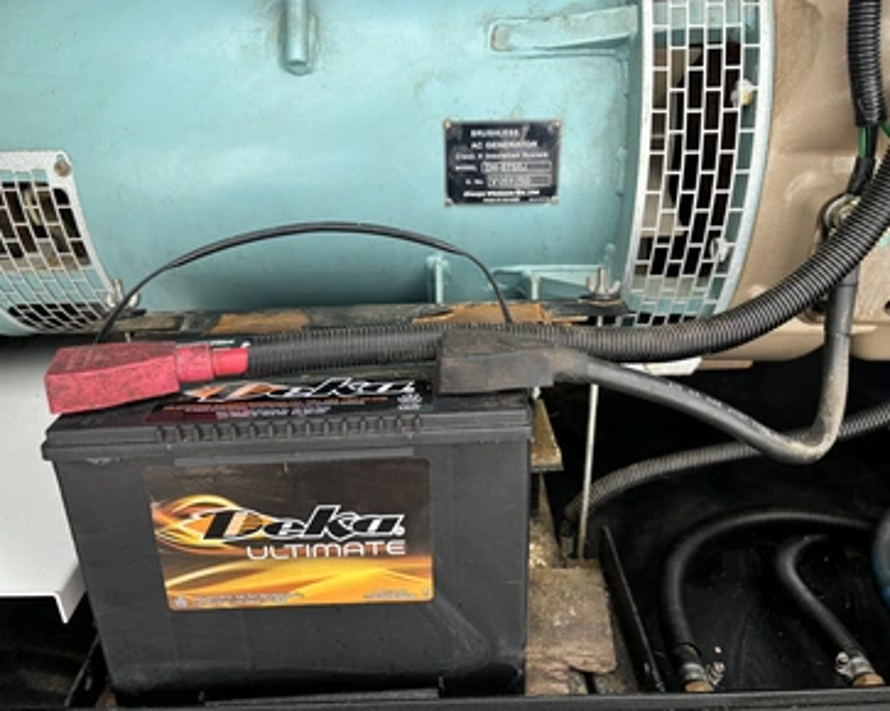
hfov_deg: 62.2
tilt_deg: -25.2
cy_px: 358
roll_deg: +1.2
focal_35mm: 28
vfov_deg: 51.5
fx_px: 737
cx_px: 449
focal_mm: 5.96
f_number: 1.6
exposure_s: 1/539
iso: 50
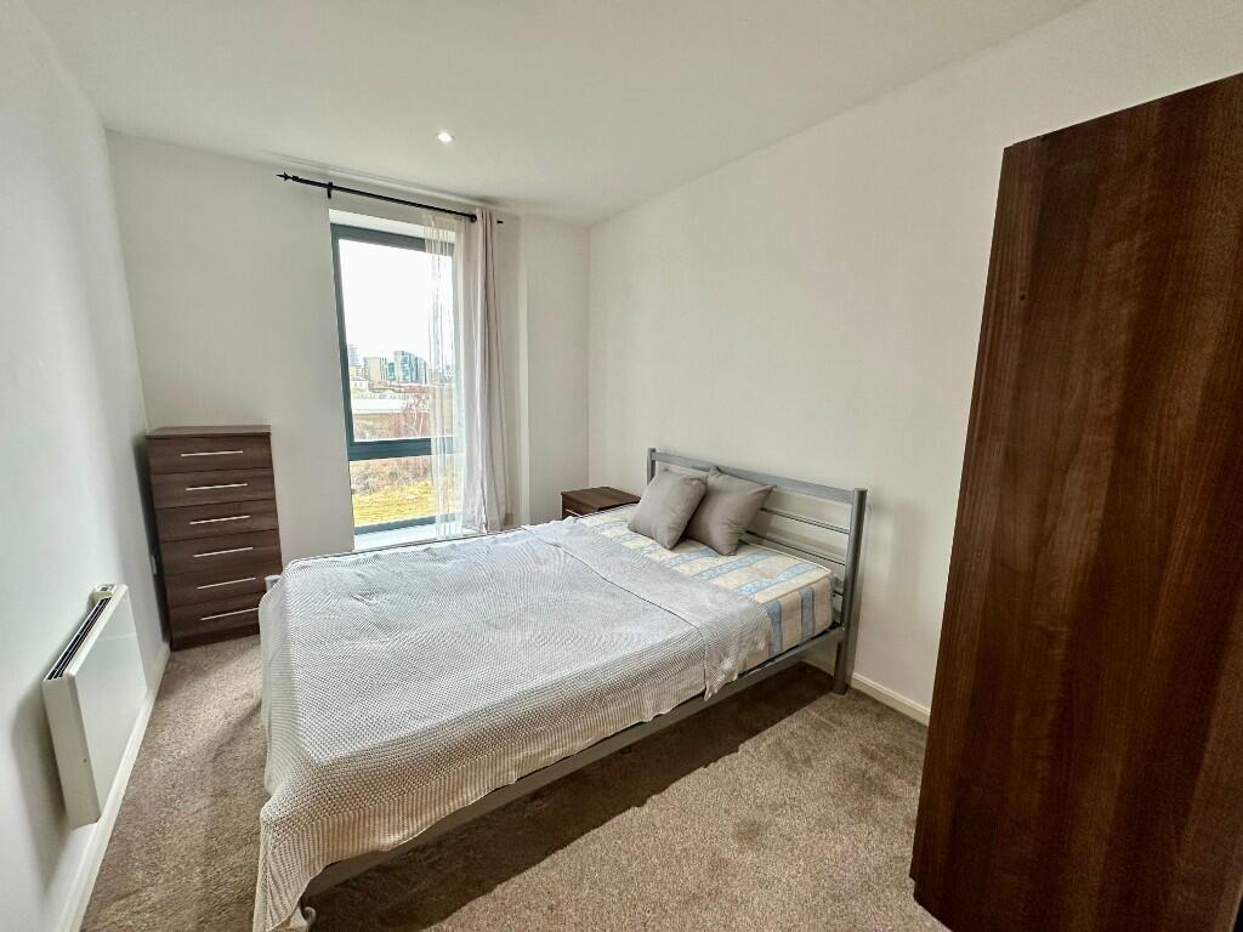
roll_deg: -0.6
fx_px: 503
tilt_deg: -9.2
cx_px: 622
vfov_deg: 85.7
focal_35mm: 14
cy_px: 466
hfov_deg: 102.1
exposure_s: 1/100
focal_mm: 2.22
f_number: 2.2
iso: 125
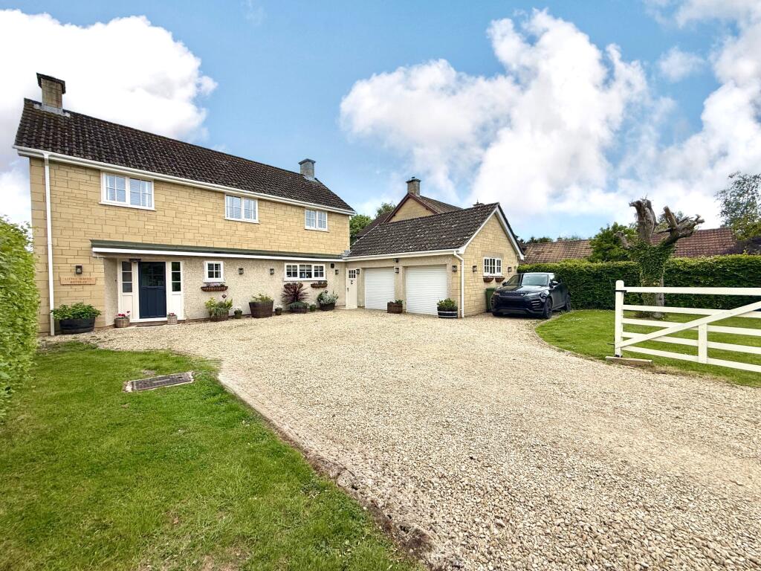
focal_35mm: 14
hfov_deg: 102.1
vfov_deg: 85.7
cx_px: 380
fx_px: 308
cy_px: 286
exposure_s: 1/1017
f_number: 2.2
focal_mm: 2.22
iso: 50
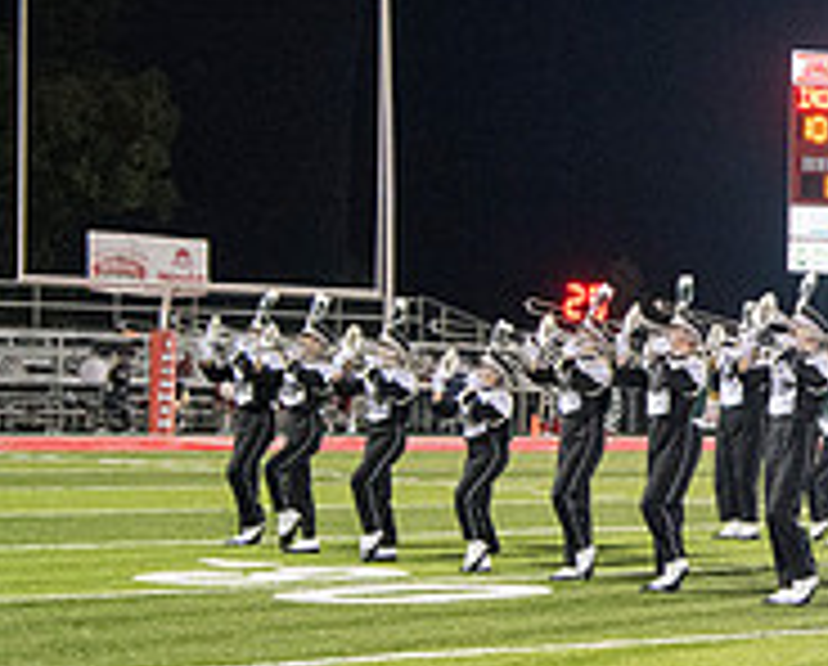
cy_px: 421
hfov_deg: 14.4
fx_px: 3045
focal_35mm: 124
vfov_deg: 12.5
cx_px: 1260
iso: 5000
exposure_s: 1/200
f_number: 5.6
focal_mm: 42
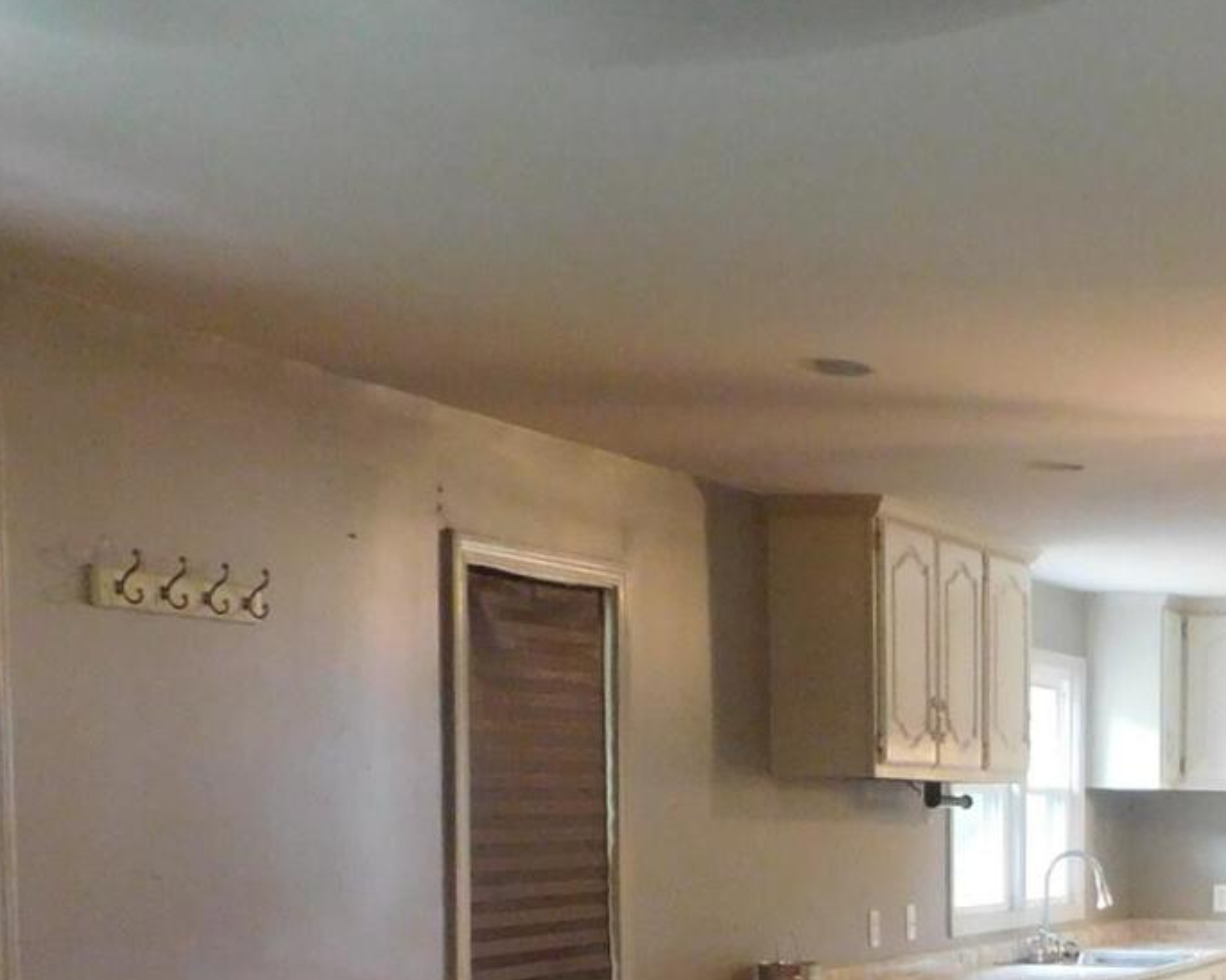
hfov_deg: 24.0
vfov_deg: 21.0
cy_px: 1021
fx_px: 2540
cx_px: 1571
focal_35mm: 70
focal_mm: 4
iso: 400
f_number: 3
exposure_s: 1/15
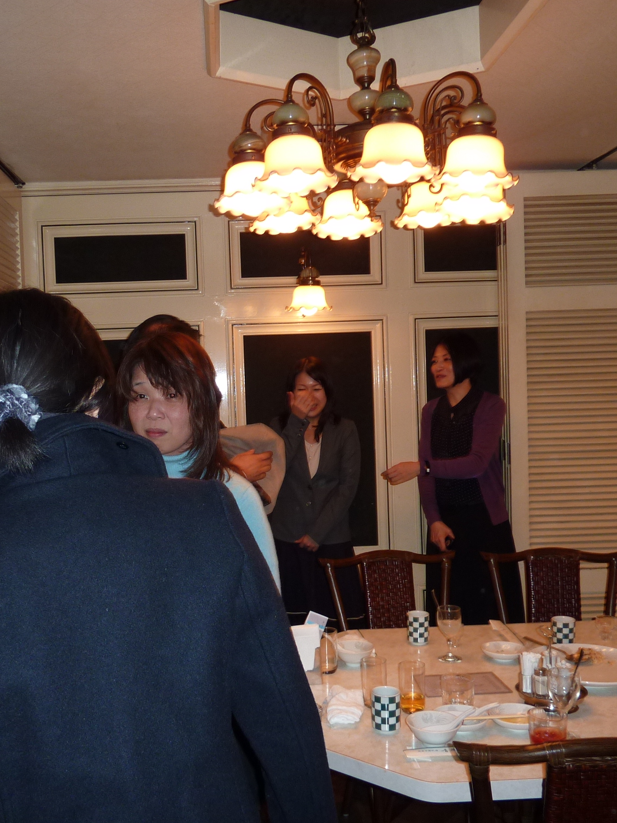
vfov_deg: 54.0
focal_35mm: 34
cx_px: 244
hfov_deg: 41.6
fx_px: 808
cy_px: 415
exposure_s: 1/30
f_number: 3.3
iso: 125
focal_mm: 4.1
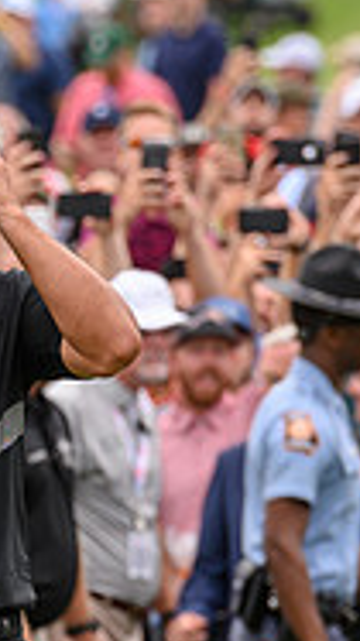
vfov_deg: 2.1
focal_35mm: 1006
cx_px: -274
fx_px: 17095
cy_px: 404
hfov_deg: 1.2
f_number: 4
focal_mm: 200
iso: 160
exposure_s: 1/400
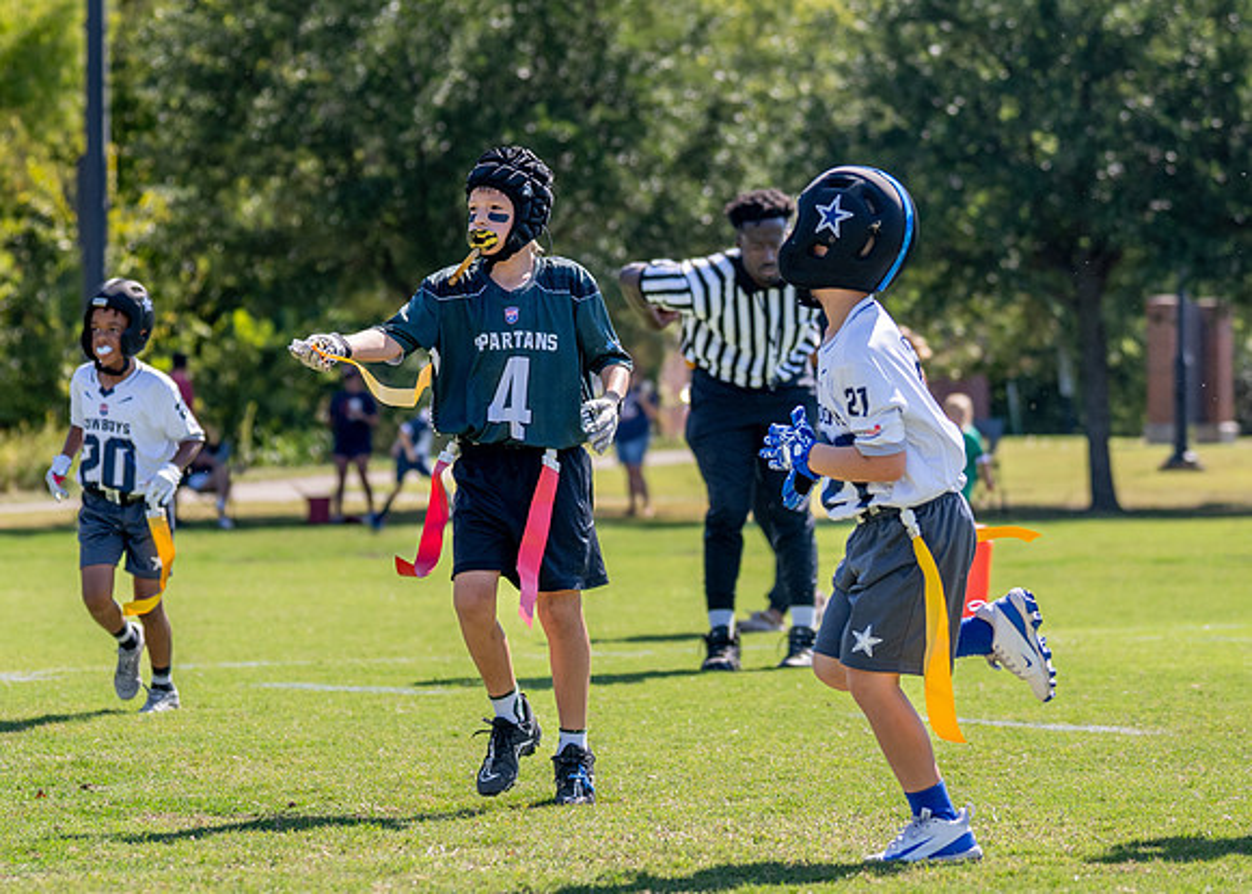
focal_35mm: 149
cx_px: 486
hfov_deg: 13.5
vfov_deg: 9.6
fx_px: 5293
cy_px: 368
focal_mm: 76
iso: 200
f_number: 2.8
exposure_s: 1/2000
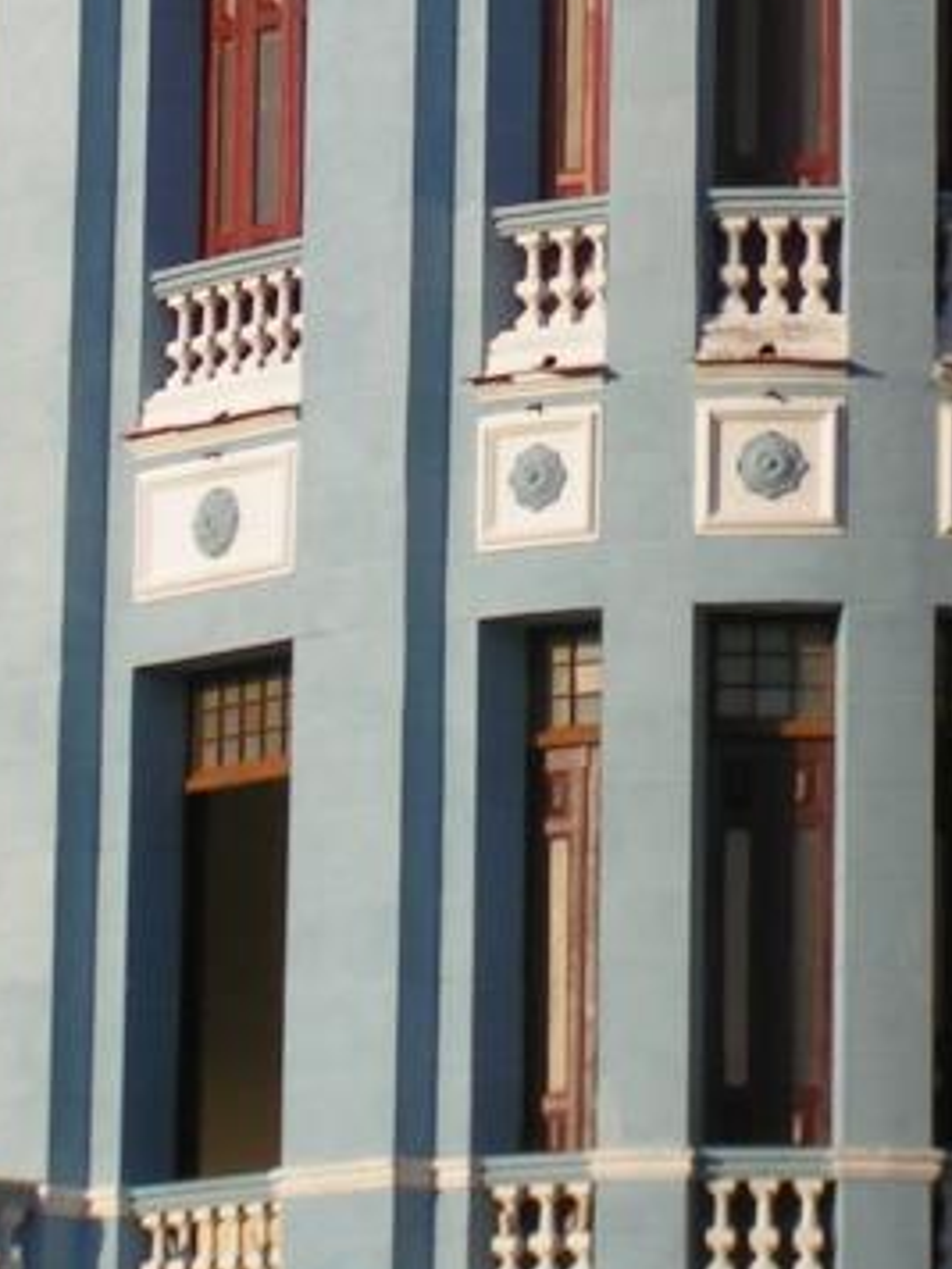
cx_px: 809
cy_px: -232
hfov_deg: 6.3
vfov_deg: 8.3
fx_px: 8654
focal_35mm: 236
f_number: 3.5
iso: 50
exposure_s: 1/1000
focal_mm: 12.6
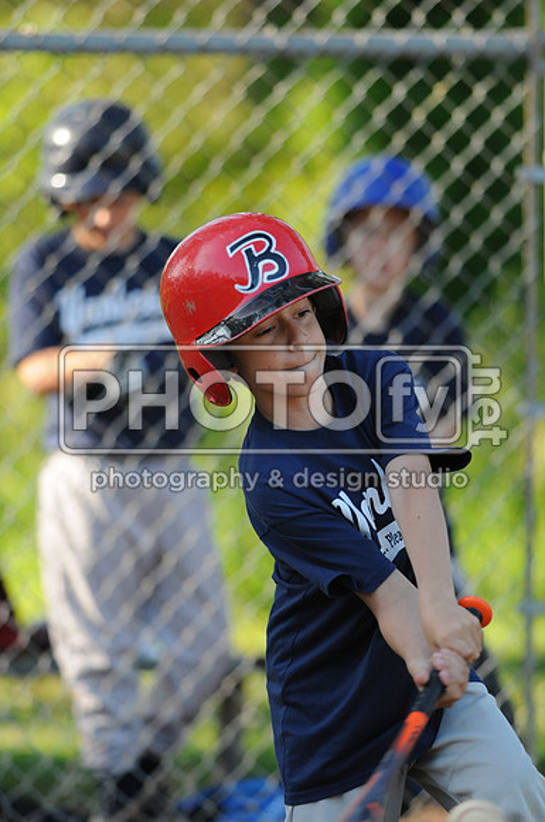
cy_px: 411
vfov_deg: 4.6
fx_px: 10249
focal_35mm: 450
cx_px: 272
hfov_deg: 3.0
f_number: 4
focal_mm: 300
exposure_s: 1/1000
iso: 800
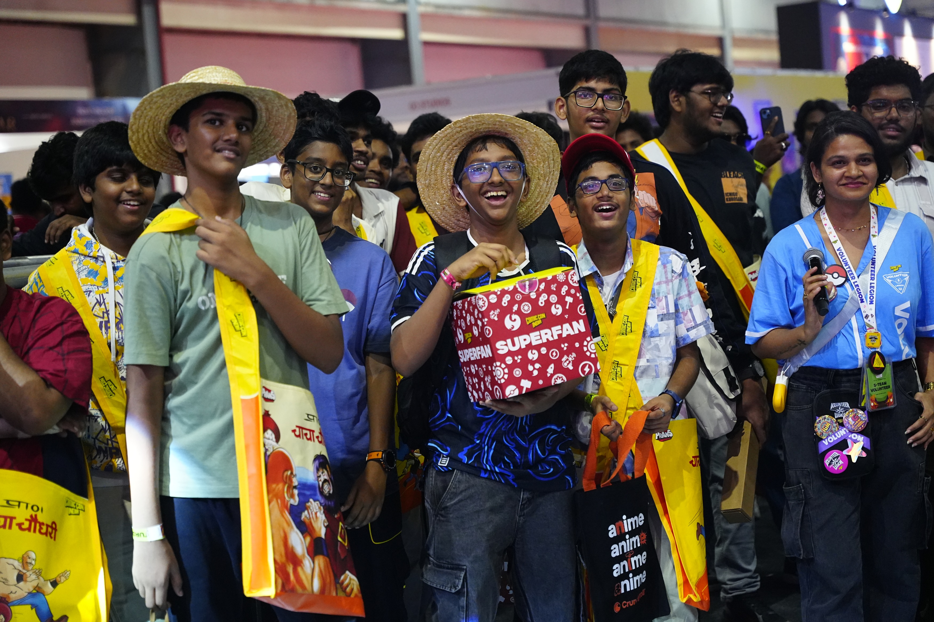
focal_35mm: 63
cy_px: 311
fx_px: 1642
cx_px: 467
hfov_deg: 31.7
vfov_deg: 21.5
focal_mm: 63.3
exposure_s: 1/250
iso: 6400
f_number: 2.8
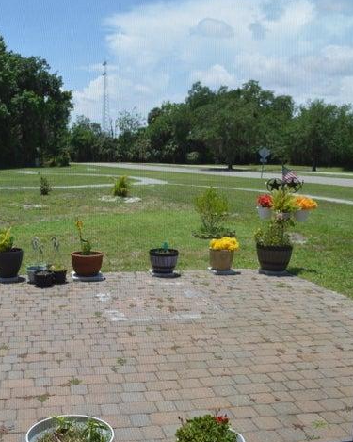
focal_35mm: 39
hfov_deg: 37.4
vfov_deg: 46.9
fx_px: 509
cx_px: 94
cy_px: 221
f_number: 3.5
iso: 100
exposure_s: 1/800
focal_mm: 18
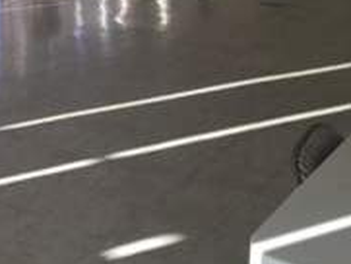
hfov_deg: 24.9
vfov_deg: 18.5
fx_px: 781
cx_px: 74
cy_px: -16
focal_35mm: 77
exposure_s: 1/60
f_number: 2.2
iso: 32
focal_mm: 4.15
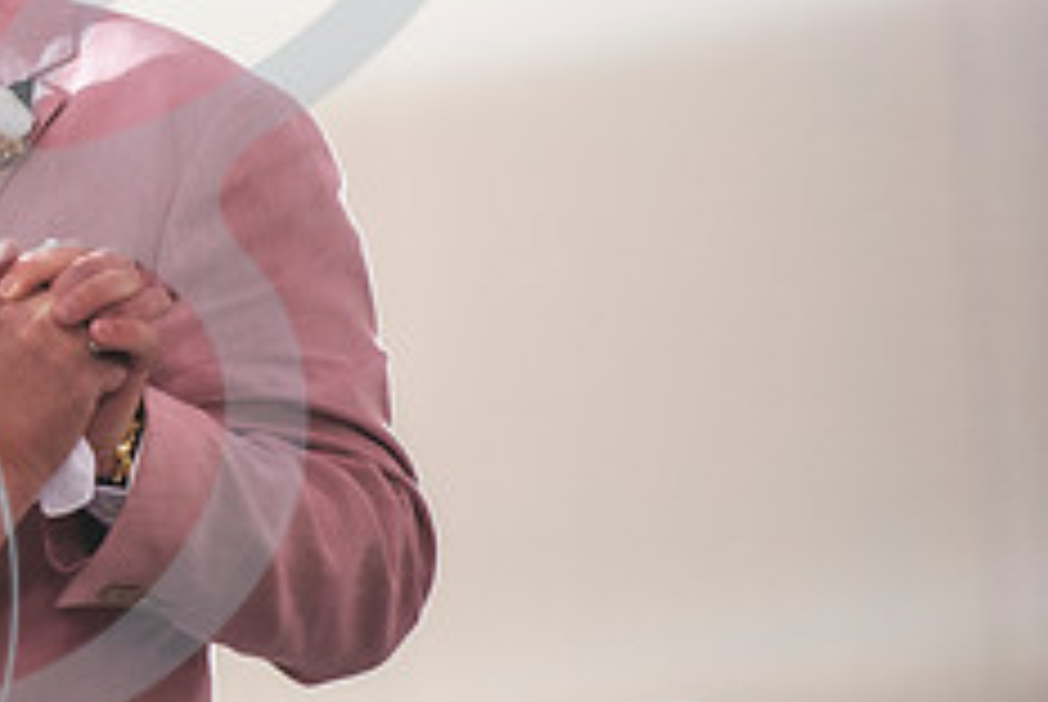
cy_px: 218
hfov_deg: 4.8
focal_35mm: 430
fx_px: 12533
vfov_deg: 3.2
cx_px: -220
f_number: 2.8
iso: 1600
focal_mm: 170
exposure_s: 1/200
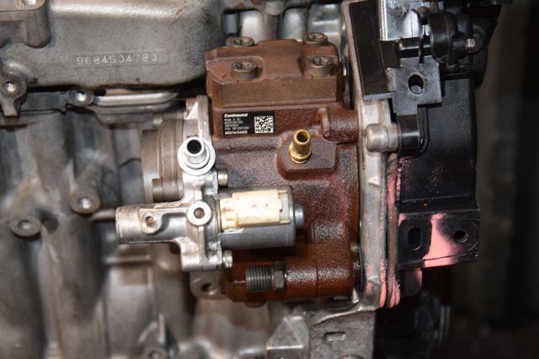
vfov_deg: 15.7
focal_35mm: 87
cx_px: 270
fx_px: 1302
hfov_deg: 23.4
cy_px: 180
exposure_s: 1/60
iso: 1600
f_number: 5.6
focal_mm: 58
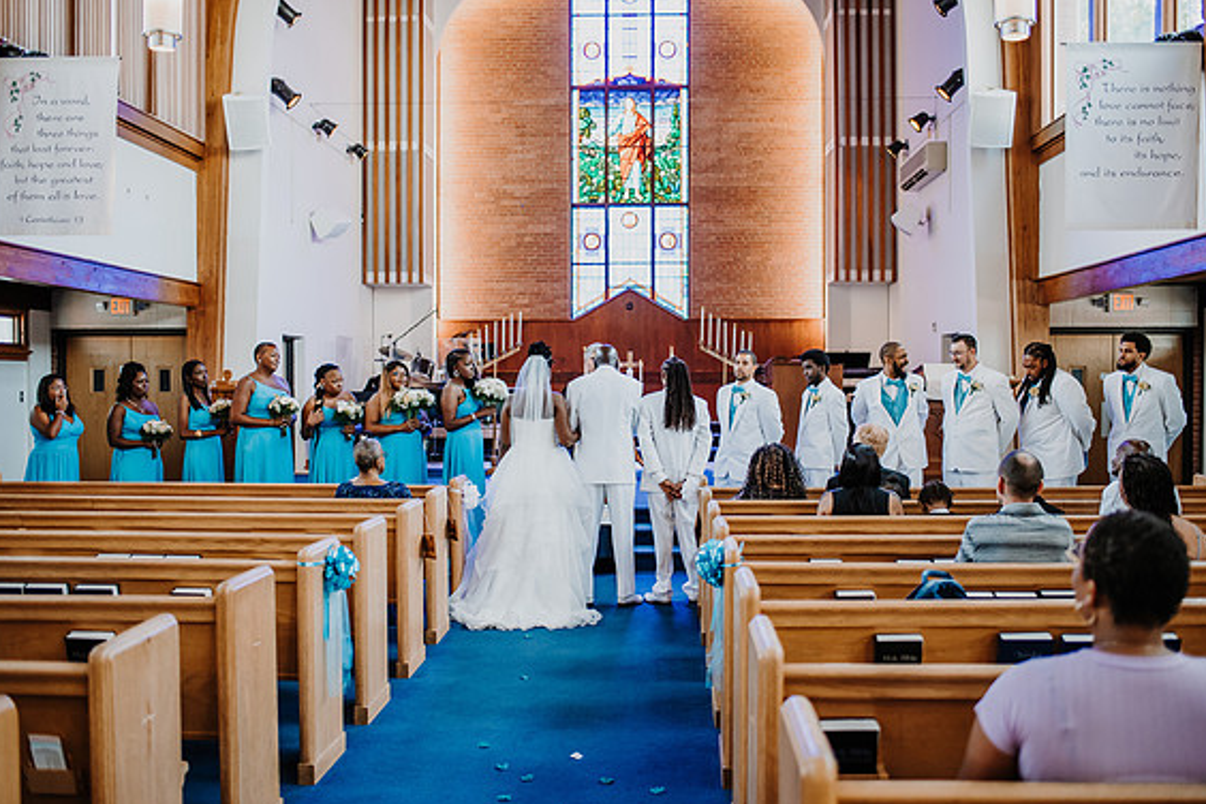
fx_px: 1206
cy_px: 409
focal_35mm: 36
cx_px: 607
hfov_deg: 53.1
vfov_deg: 36.9
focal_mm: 35
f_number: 2.2
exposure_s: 1/640
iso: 1400
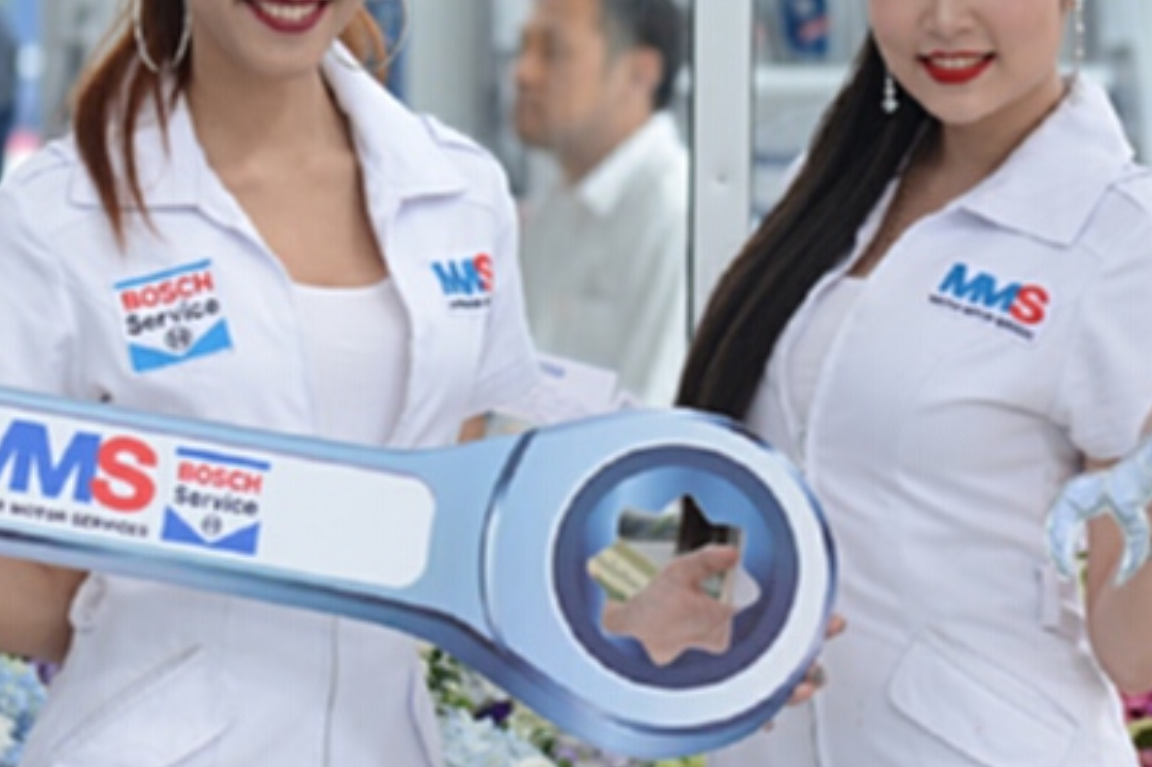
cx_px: 443
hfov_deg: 7.0
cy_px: 385
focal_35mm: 294
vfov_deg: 4.7
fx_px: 9404
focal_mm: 145
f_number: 5.6
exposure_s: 1/320
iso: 800
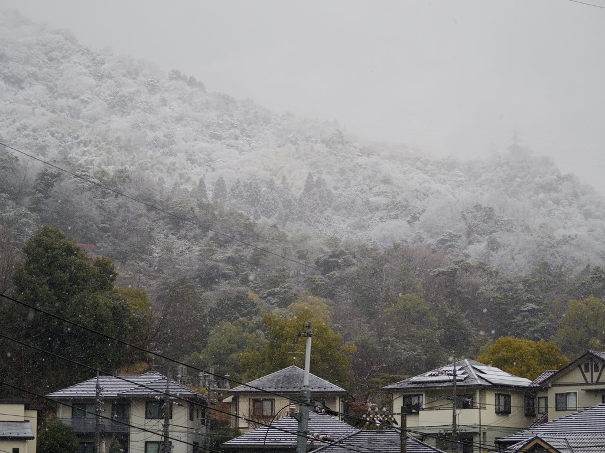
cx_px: 302
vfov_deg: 13.3
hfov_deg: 17.7
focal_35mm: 111
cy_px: 226
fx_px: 1940
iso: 100
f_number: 3.2
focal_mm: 24.1
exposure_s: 1/320
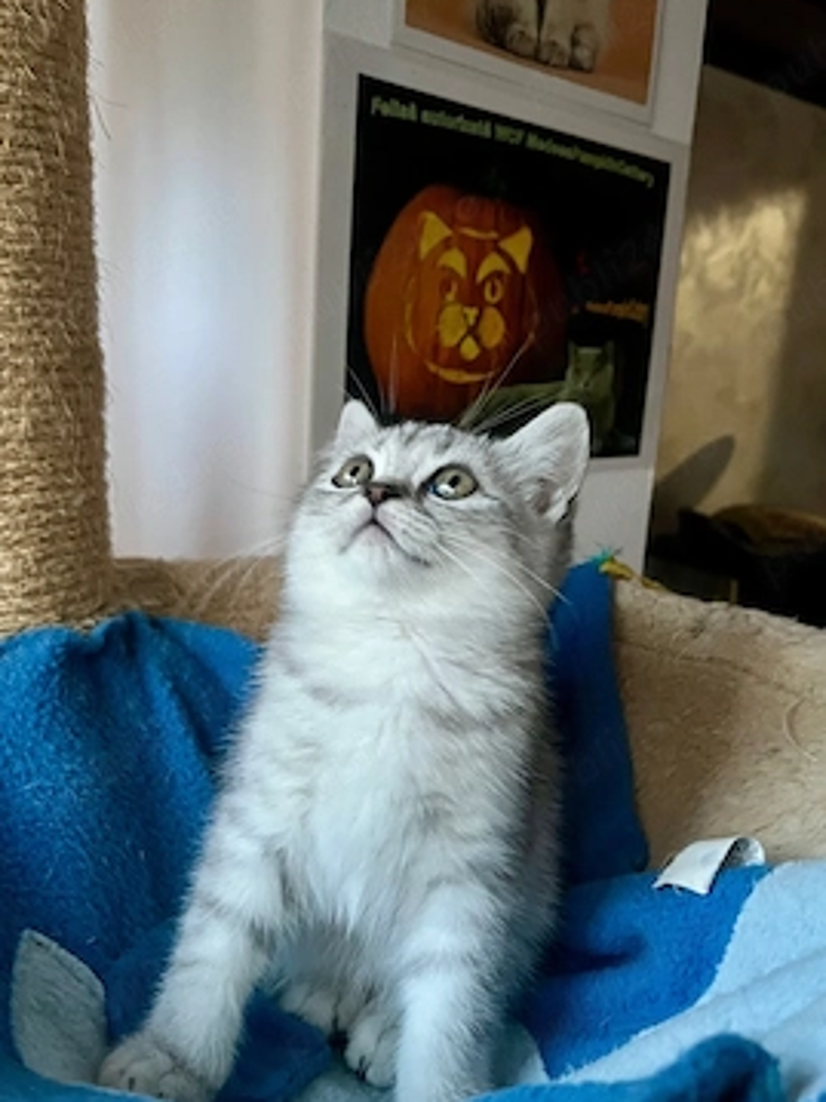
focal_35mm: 29
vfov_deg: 61.7
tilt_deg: -12.1
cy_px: 543
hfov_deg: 48.2
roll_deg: -3.4
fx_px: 923
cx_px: 442
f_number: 1.6
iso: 640
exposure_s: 1/30
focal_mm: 5.1
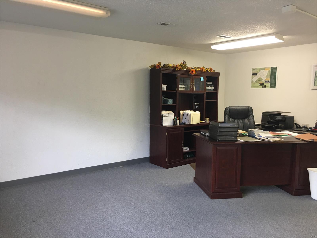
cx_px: 158
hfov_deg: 61.7
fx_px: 266
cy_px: 119
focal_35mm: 29
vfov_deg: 48.2
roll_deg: -0.7
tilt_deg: -5.1
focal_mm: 4.15
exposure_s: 1/15
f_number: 2.2
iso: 50
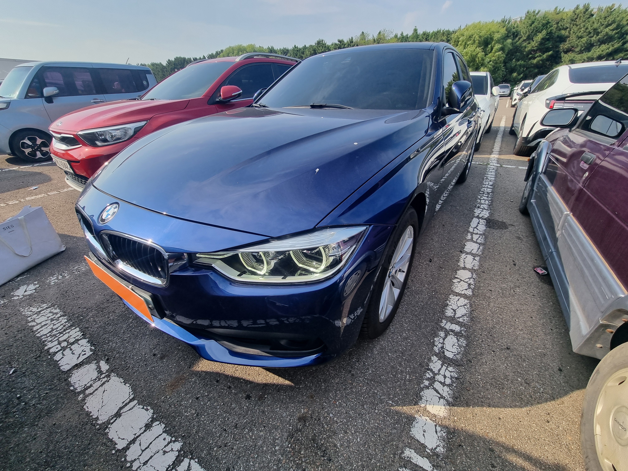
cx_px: 314
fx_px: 236
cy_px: 236
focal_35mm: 13
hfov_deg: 106.2
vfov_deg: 89.9
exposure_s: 1/1280
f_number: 2.2
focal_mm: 2.2
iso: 50
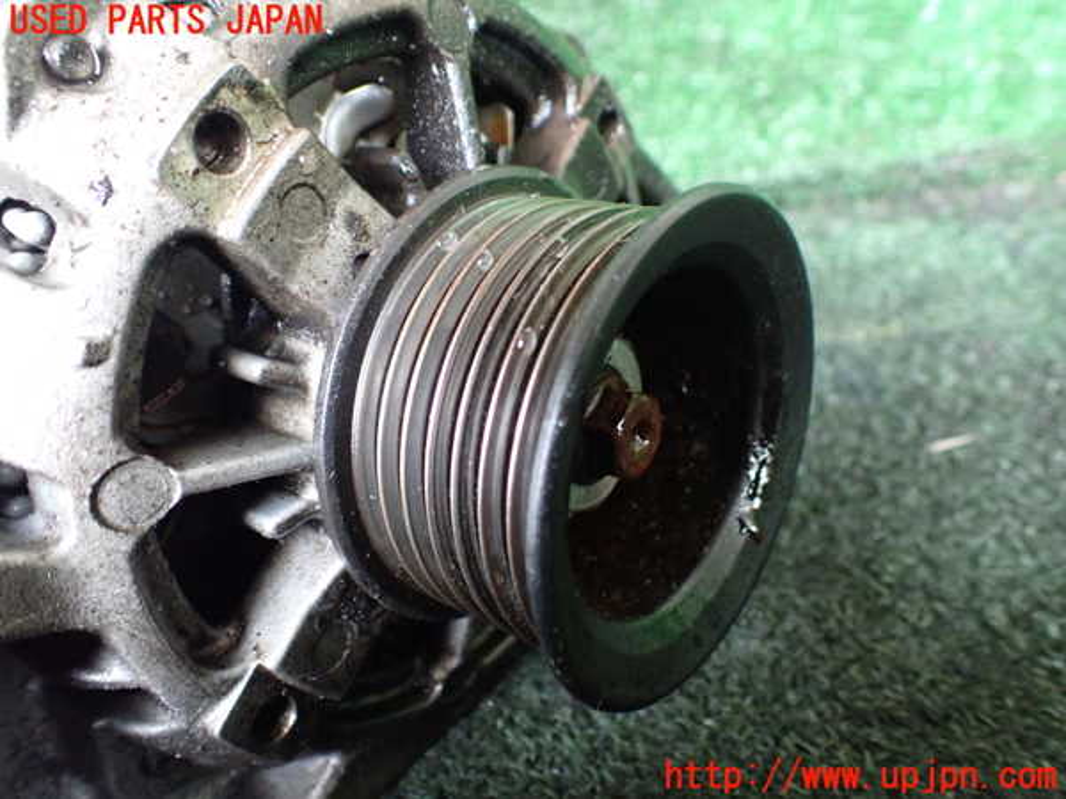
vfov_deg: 46.8
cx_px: 533
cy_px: 400
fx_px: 924
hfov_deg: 60.0
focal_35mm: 30
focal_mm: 5.4
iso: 1000
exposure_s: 1/30
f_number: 2.3
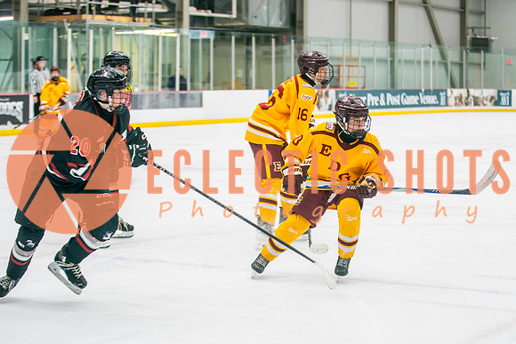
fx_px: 1233
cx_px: 283
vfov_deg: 15.9
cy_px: 207
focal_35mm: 86
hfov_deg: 23.6
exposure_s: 1/640
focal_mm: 70
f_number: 2.8
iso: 1000
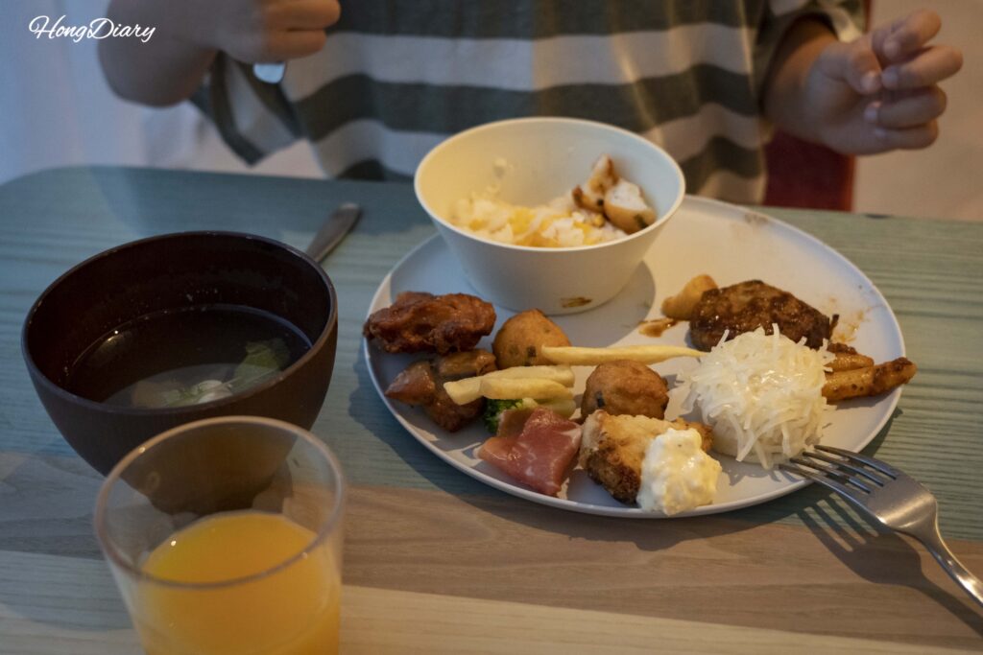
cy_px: 328
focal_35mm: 46
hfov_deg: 42.7
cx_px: 492
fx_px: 1256
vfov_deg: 29.3
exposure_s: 1/160
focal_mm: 46
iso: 6400
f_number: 5.6
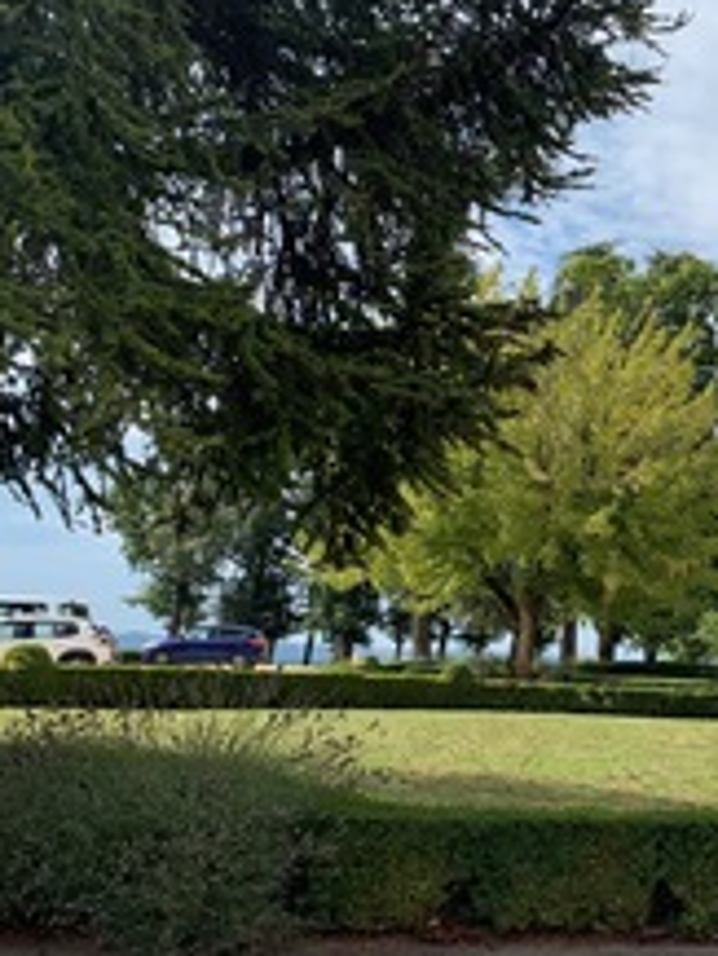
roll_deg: -3.0
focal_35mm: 48
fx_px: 1326
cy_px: 507
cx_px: 775
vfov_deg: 39.6
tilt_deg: +5.1
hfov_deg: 27.8
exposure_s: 1/2915
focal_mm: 4.25
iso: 25
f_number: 1.8
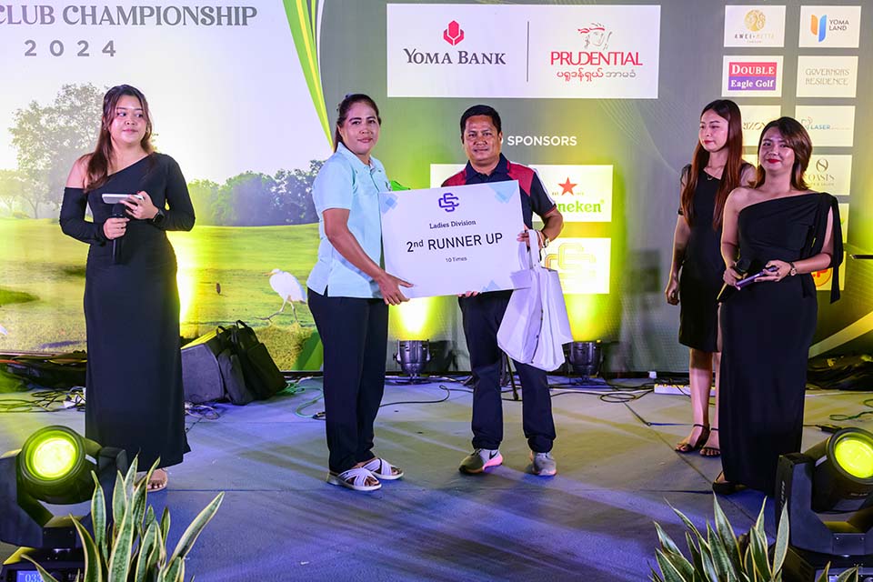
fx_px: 740
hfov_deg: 61.1
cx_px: 436
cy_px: 291
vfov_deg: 43.0
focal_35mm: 30
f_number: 3.5
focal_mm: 30.5
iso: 3200
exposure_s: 1/250
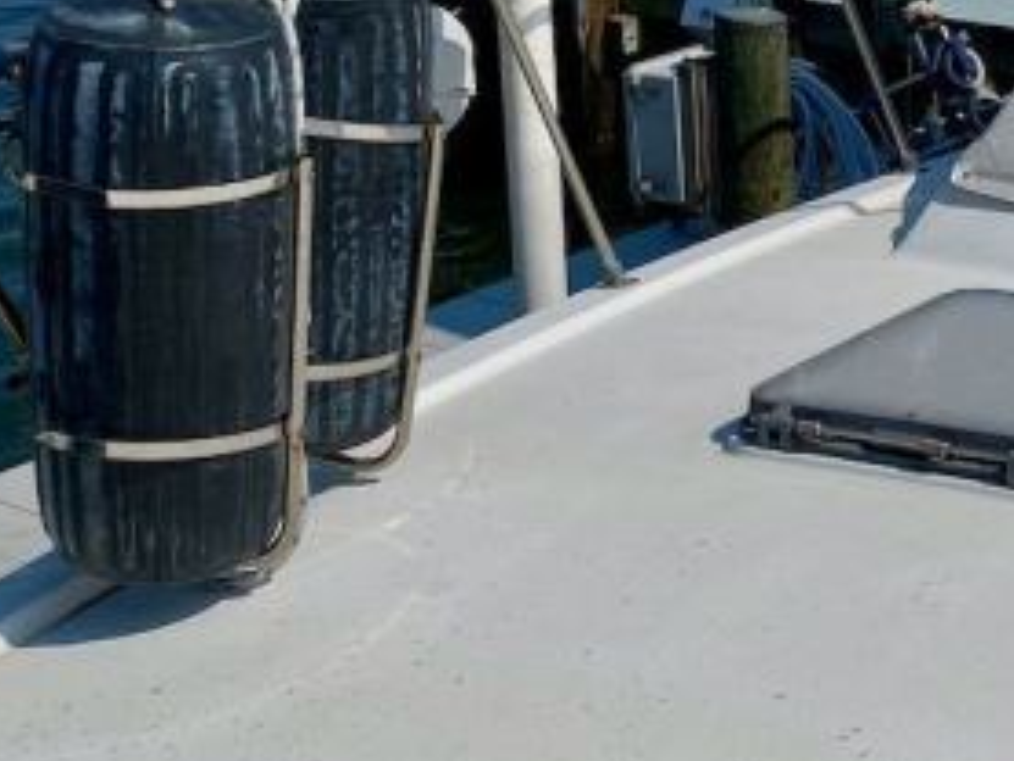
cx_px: 935
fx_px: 2198
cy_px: 40
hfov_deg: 25.1
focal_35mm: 75
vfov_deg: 19.2
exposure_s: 1/8929
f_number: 1.8
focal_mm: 4.25
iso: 32
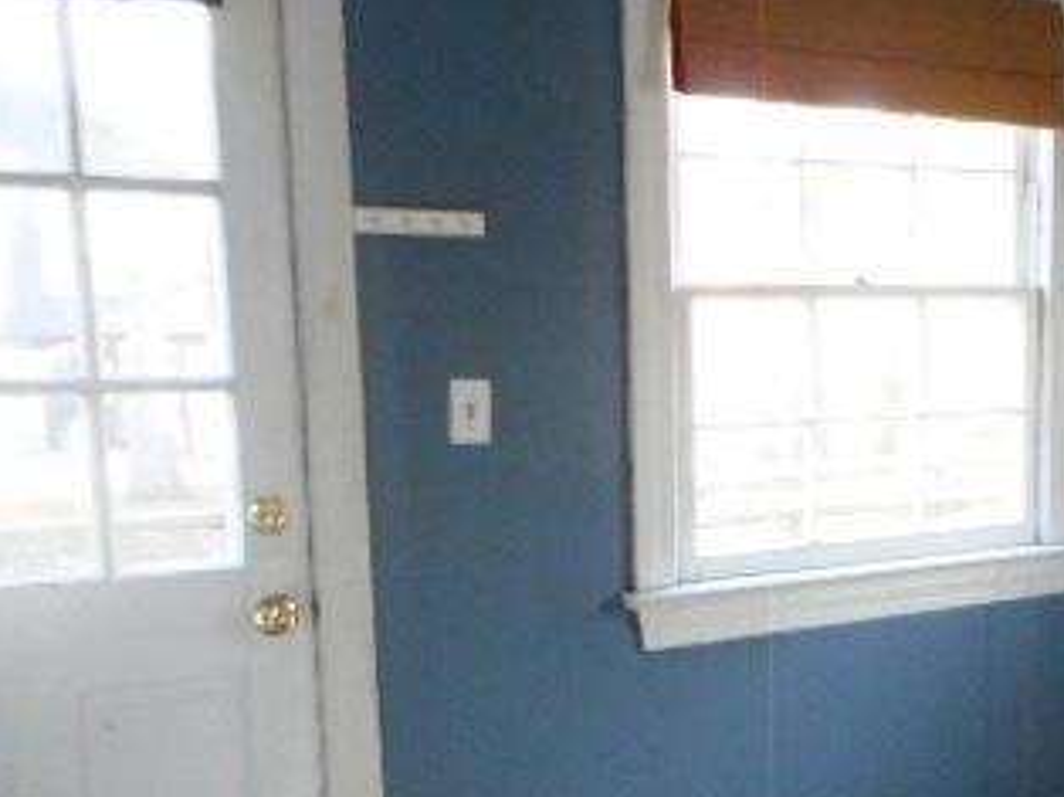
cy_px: 536
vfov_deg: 28.3
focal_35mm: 51
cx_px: 1017
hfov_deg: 34.7
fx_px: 1566
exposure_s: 1/30
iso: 400
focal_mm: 4.5
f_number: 3.7
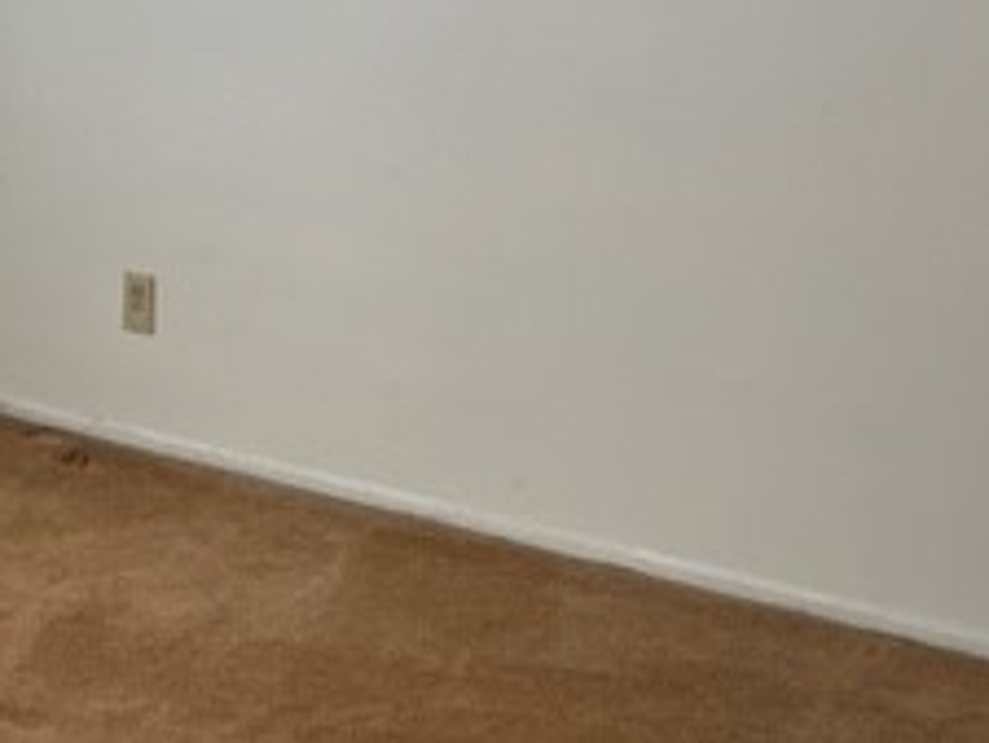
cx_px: 84
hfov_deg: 25.4
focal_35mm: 74
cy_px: 404
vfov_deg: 19.9
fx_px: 2115
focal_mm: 5.1
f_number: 1.6
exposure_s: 1/121
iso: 80
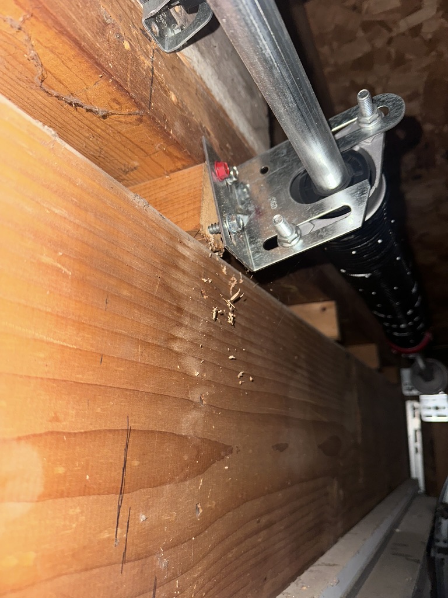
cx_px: 224
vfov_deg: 71.6
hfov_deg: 56.8
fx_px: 414
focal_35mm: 24
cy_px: 299
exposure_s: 1/41
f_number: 1.78
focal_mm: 6.86
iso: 64
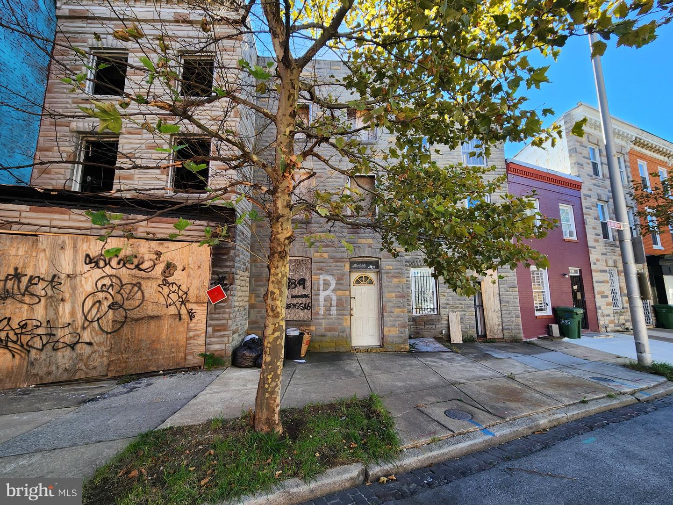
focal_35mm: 13
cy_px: 252
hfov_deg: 106.2
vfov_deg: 89.9
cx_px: 336
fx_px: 253
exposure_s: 1/245
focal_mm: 2.2
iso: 50
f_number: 2.2
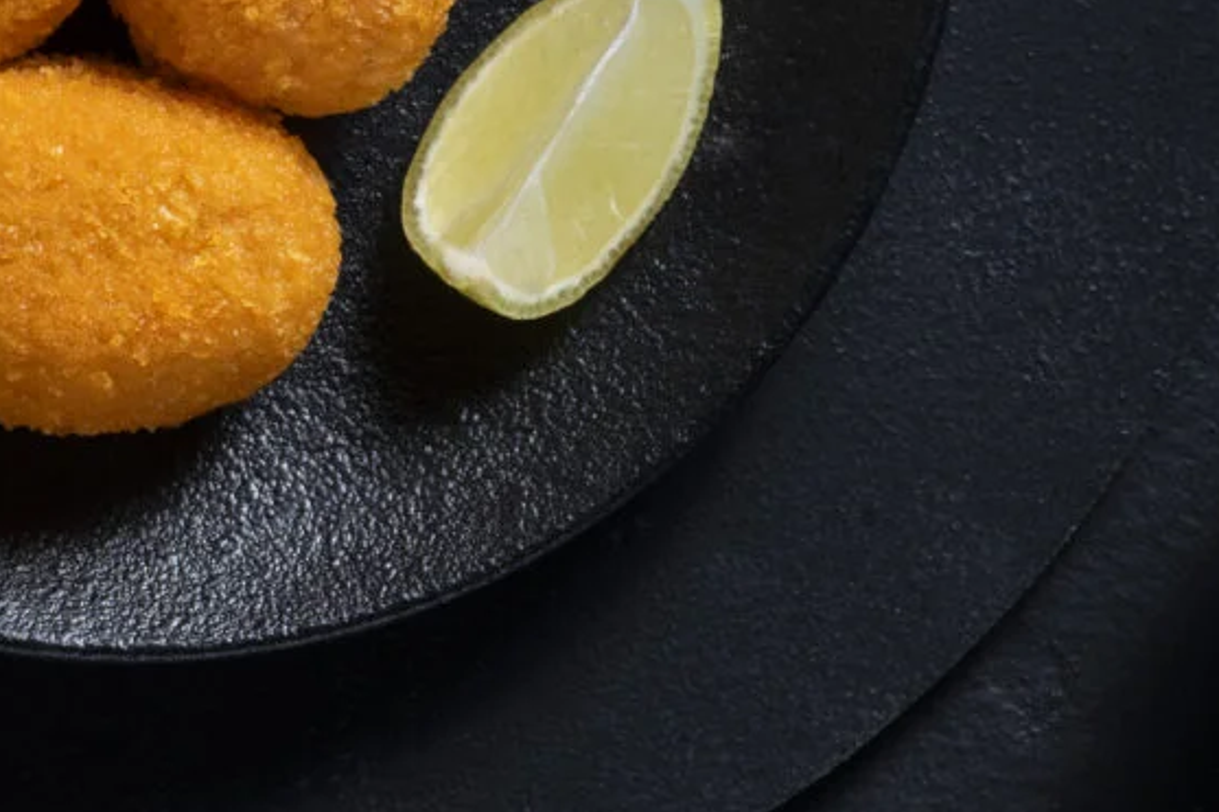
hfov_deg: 5.2
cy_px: 323
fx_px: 13235
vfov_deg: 3.5
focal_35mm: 391
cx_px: -967
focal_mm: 85
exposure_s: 1/125
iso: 100
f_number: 8
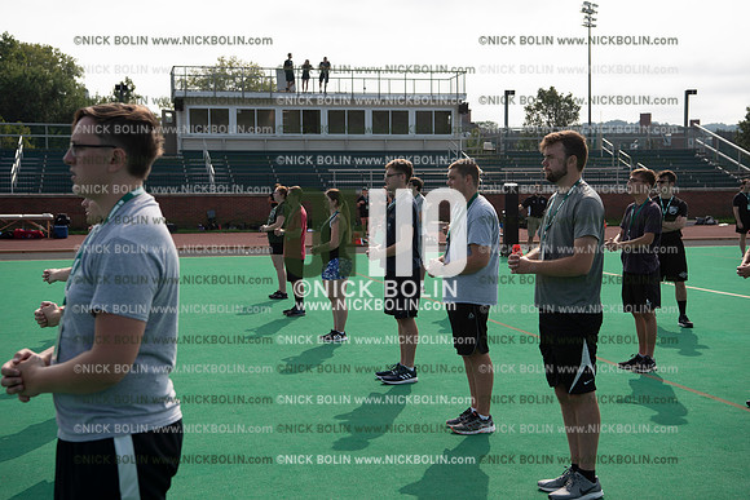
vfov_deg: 24.6
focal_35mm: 55
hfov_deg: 36.2
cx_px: 375
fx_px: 1146
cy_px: 250
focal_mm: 55
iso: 125
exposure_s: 1/640
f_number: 5.6
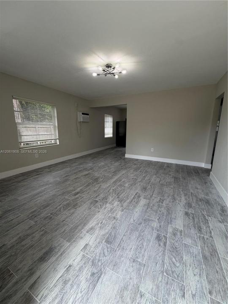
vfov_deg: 102.1
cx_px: 114
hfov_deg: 85.7
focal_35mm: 14
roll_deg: +0.2
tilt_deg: -10.0
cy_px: 152
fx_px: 123
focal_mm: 2.22
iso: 40
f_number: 2.2
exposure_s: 1/120
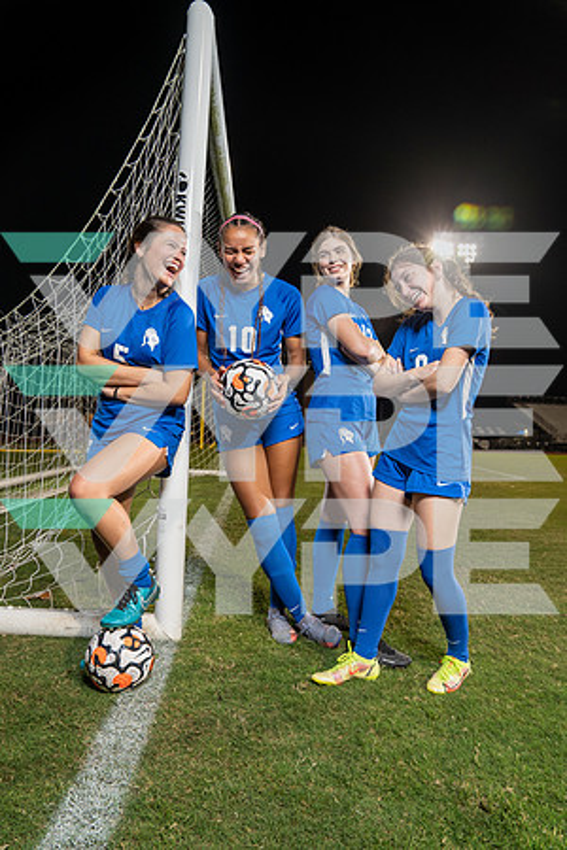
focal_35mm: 24
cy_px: 425
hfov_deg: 53.1
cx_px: 284
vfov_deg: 73.7
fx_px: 567
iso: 640
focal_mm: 24
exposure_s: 1/125
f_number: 4
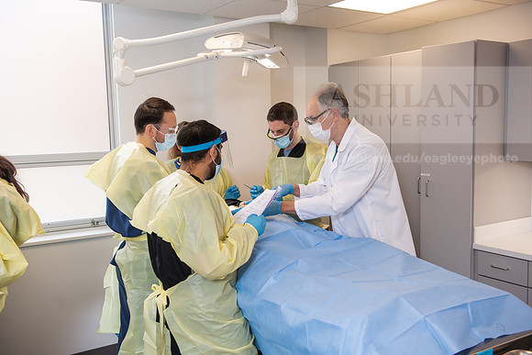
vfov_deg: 36.9
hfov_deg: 53.1
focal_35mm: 36
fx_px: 532
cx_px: 266
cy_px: 178
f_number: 4
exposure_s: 1/200
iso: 400
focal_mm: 36
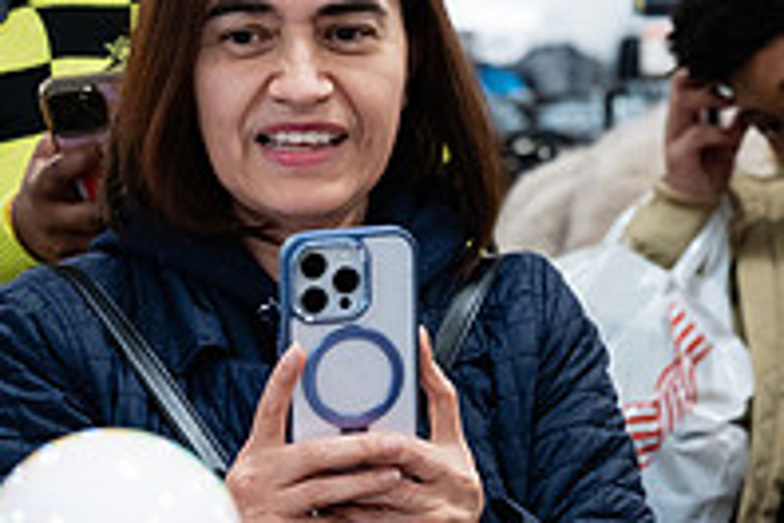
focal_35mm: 126
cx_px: 261
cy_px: 402
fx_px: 2744
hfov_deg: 16.2
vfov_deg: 10.9
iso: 1000
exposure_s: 1/125
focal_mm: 42
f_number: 3.2
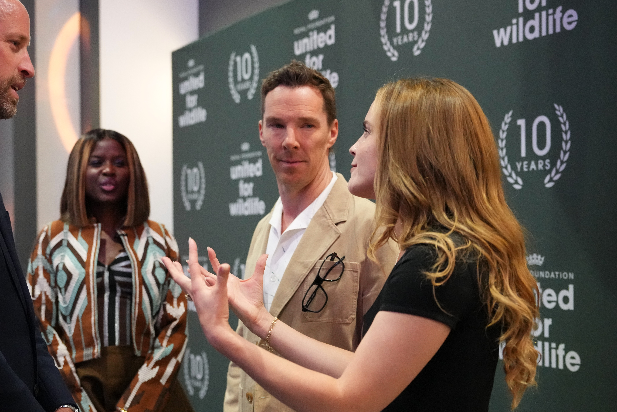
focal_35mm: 55
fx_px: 942
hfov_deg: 36.1
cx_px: 240
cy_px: 245
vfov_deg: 24.6
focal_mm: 39
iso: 8000
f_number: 2.8
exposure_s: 1/320
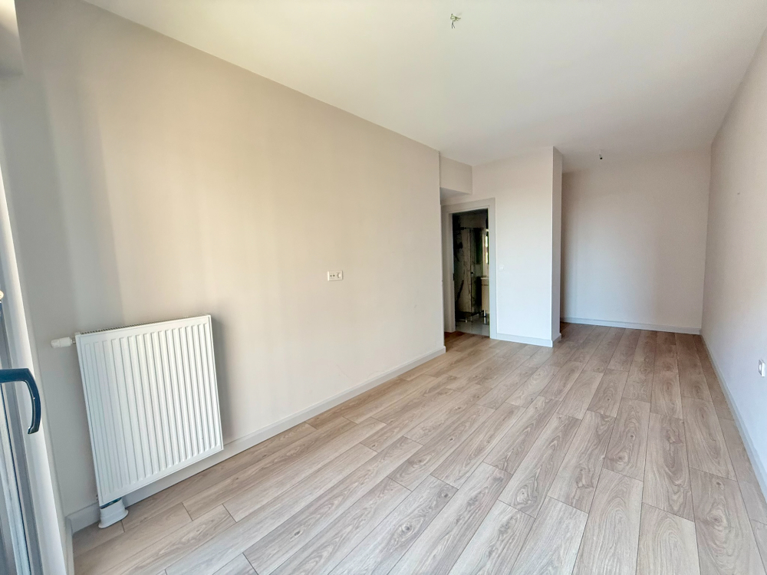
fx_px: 310
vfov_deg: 85.7
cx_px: 384
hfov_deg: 102.1
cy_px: 288
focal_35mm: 14
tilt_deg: -4.8
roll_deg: +2.6
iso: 320
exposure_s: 1/95
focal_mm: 2.22
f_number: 2.2
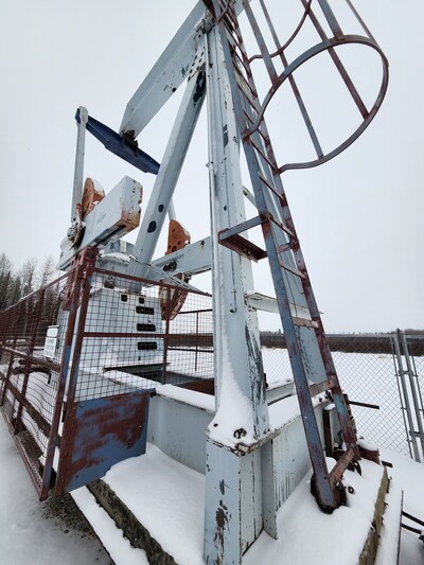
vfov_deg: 106.2
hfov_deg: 89.9
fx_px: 212
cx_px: 212
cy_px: 282
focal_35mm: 13
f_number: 2.2
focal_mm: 1.74
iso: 40
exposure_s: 1/1055
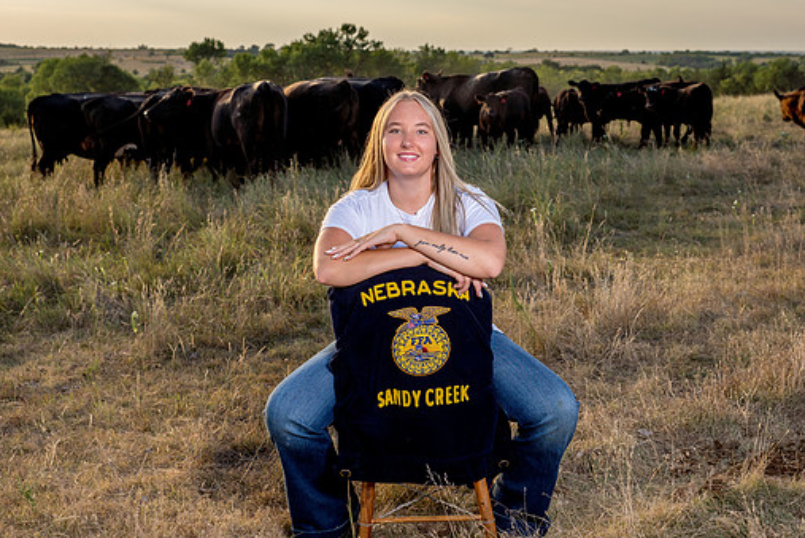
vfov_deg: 33.5
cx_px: 418
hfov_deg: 48.4
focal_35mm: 40
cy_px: 280
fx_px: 895
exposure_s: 1/250
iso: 100
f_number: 5
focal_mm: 35
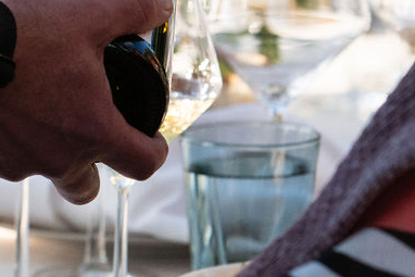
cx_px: -76
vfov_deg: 2.4
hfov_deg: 3.7
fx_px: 6492
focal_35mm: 563
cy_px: -17
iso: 640
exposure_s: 1/5000
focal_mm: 140
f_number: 4
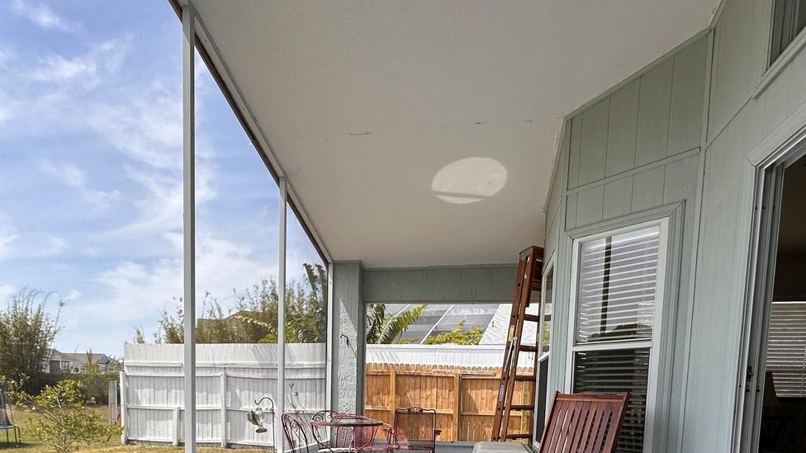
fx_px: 534
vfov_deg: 40.6
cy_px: 446
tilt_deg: -5.3
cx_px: 371
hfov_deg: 73.9
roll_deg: -1.9
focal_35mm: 25
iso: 40
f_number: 2.2
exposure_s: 1/917
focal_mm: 2.22
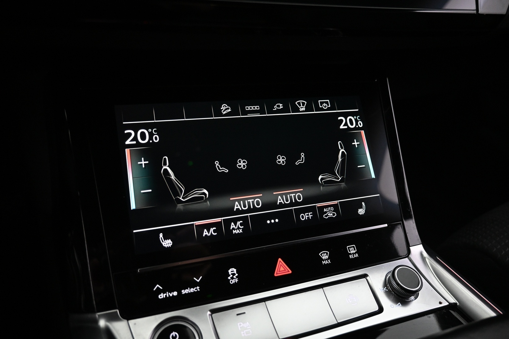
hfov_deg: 73.7
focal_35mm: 24
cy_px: 170
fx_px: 339
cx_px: 254
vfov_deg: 53.1
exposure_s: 1/40
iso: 1600
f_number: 3.5
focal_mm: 16
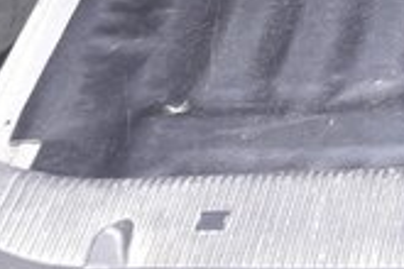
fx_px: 1257
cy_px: -197
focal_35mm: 112
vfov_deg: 11.4
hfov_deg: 15.0
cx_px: 798
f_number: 1.9
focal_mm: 3.6
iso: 40
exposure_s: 1/139
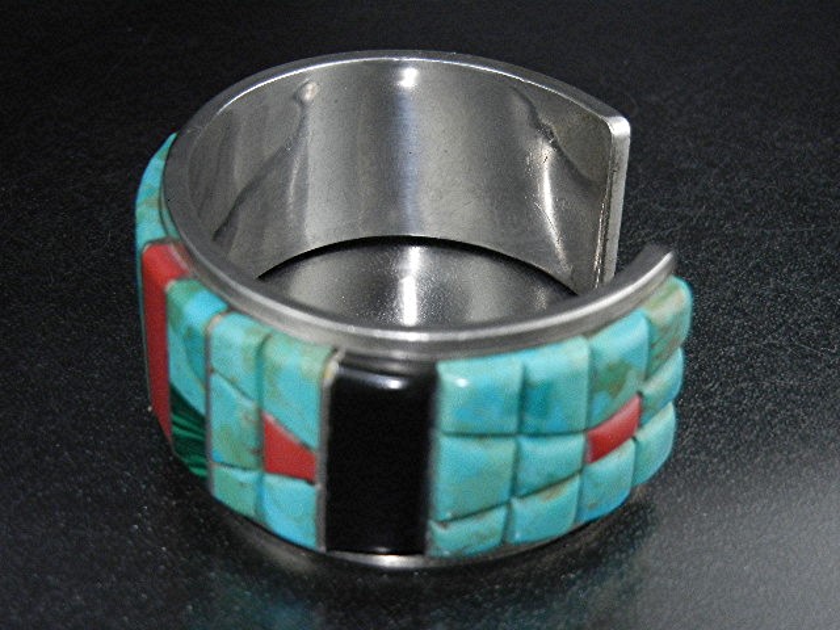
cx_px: 420
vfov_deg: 24.8
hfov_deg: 32.7
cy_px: 315
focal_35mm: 59
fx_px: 1432
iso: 800
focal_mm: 10.6
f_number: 8
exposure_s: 1/30
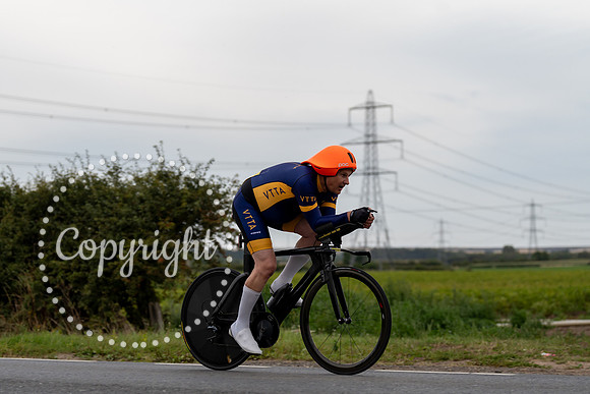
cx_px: 295
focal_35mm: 83
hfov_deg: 24.5
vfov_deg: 16.5
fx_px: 1361
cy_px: 197
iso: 500
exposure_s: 1/800
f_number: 3.2
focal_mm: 83
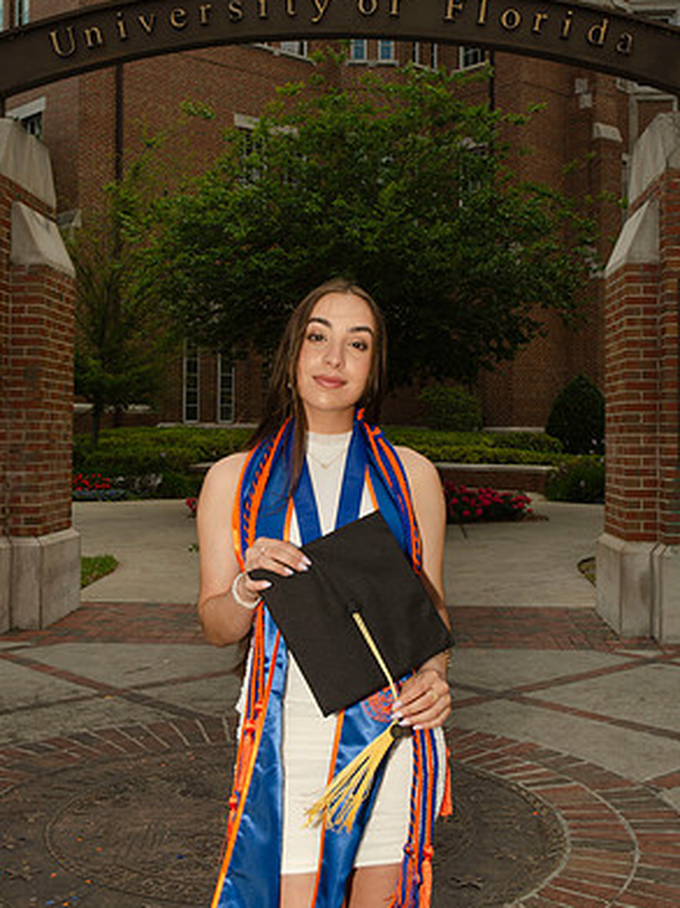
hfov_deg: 30.3
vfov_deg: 39.6
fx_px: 1258
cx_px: 339
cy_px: 397
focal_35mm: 48
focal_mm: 29
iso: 100
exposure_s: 1/250
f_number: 7.1
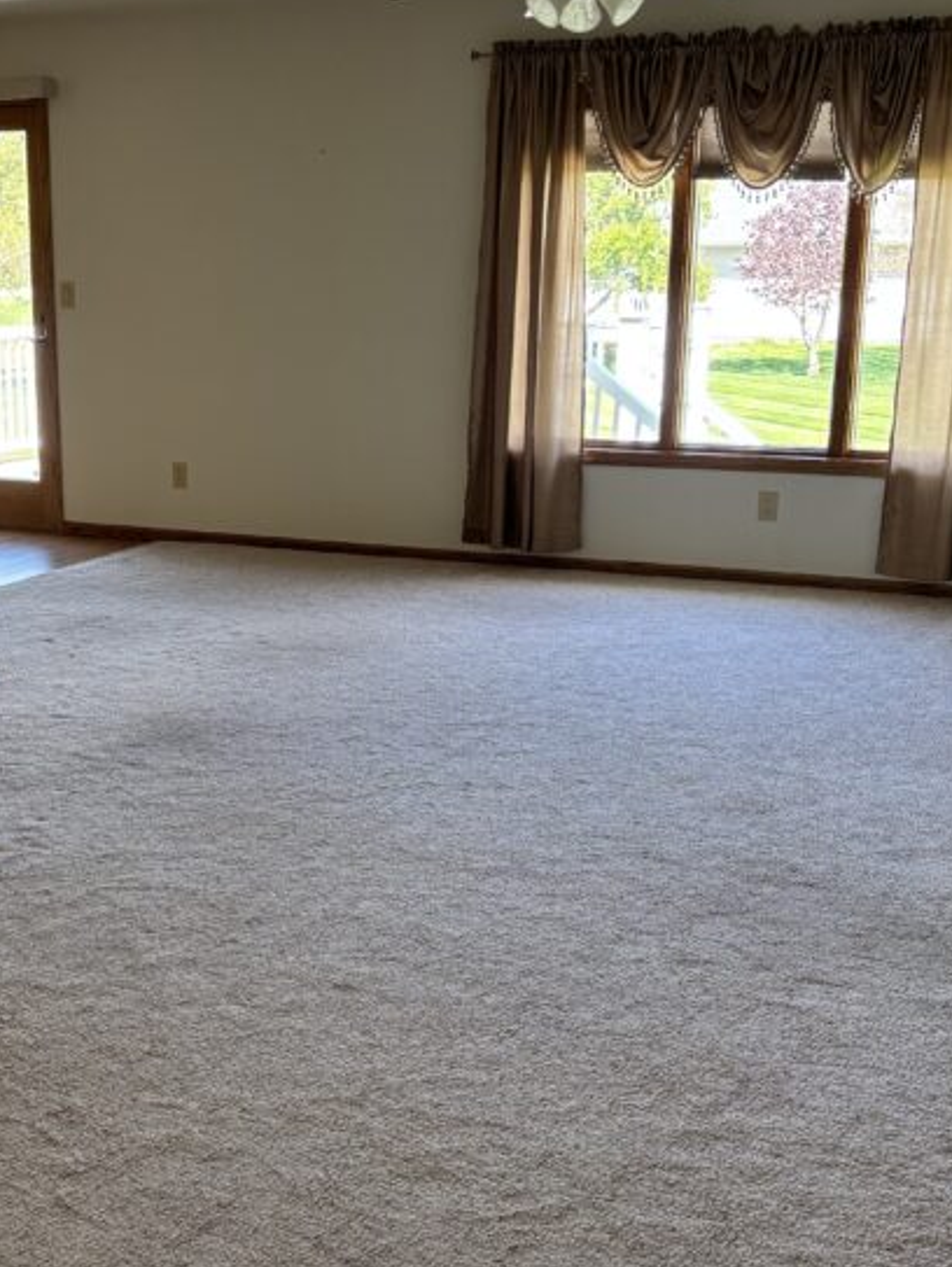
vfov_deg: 38.7
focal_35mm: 49
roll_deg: -0.3
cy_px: 761
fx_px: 1795
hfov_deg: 29.5
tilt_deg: -15.8
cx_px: 310
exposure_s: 1/121
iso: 125
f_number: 1.6
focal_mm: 5.96
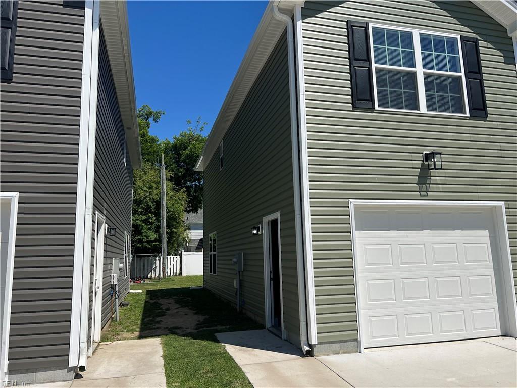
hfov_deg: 67.3
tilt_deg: +9.6
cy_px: 194
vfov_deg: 53.1
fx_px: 388
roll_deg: +1.2
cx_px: 258
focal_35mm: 26
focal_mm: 5.7
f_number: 1.5
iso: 50
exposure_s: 1/6993
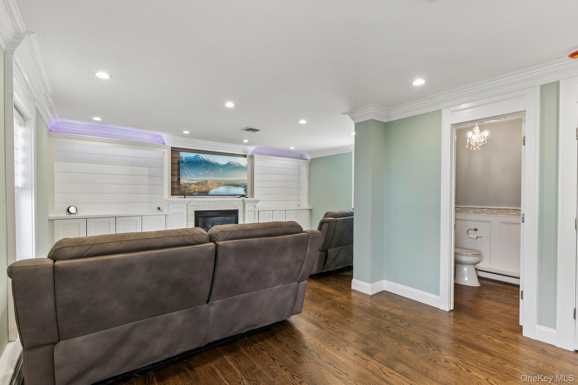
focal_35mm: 17
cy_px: 192
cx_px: 289
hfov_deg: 93.3
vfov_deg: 70.4
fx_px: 273
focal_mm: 17
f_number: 9
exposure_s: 1/5
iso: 200
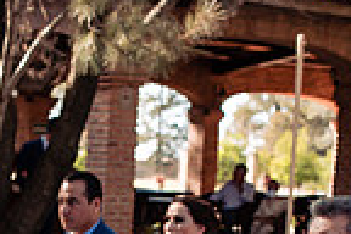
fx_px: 1375
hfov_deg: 14.4
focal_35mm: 141
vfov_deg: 9.5
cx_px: 24
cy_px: 342
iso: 100
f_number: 4
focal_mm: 35
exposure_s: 1/160
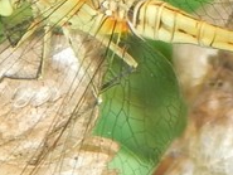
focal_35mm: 1962
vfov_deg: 0.8
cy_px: -4
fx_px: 13215
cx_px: 125
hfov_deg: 1.0
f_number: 5.7
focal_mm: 76.4
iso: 125
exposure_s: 1/200
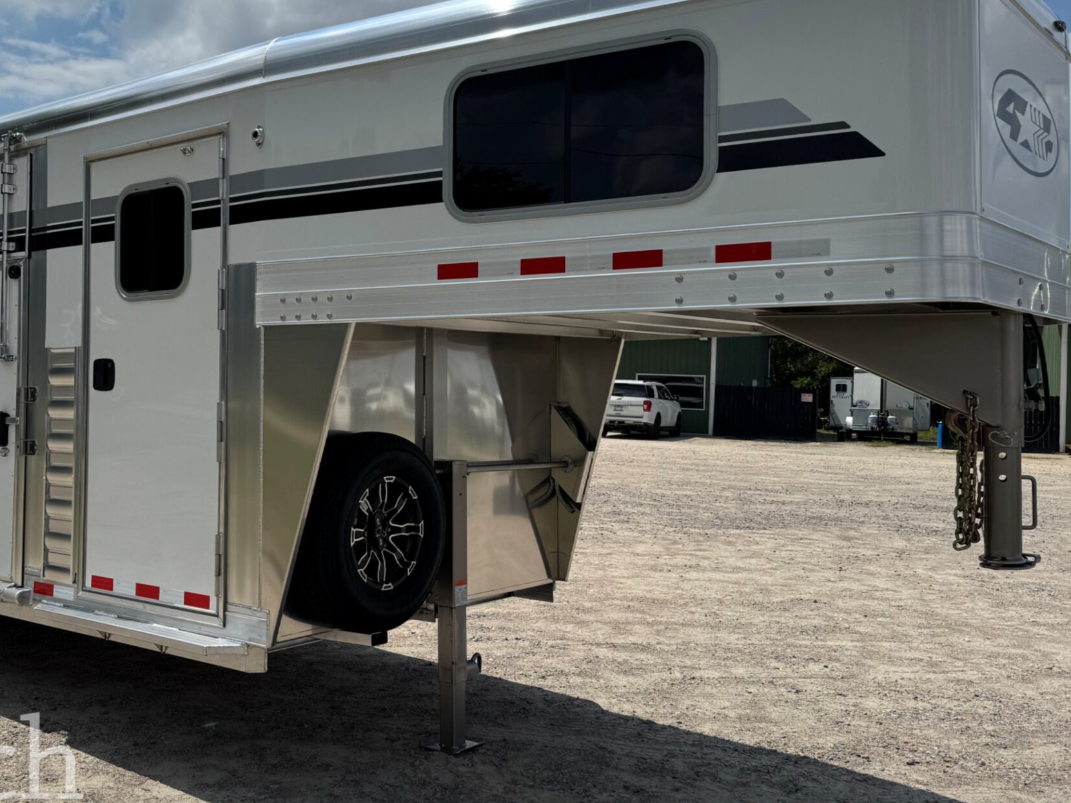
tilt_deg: -0.1
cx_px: 357
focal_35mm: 37
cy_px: 357
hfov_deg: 49.3
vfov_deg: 38.6
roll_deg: -2.6
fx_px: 1145
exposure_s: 1/10417
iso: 80
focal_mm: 6.76
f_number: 1.78
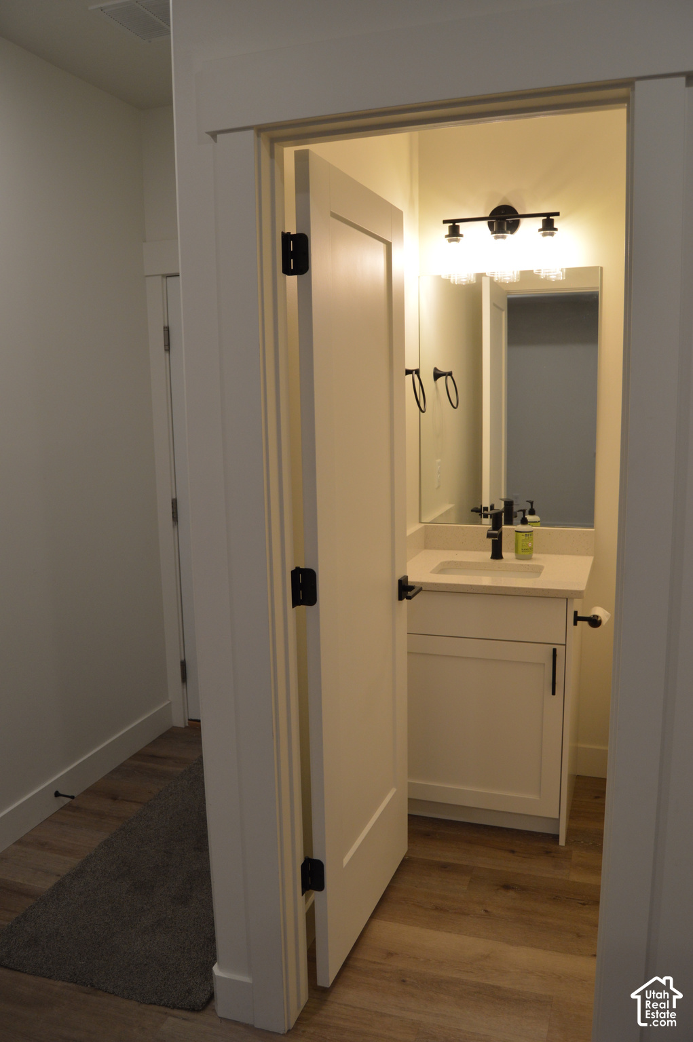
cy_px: 521
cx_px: 346
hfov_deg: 47.8
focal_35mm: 27
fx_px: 781
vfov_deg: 67.4
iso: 400
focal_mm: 18
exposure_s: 1/80
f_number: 4.5
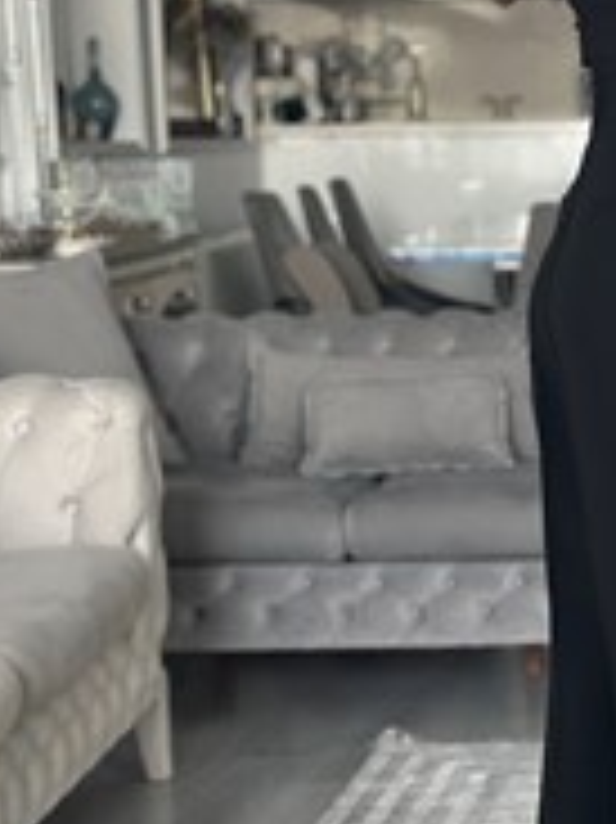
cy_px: 356
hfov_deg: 10.9
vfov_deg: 14.8
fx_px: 3159
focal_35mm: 133
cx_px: 733
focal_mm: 6.86
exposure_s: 1/60
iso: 250
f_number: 1.78
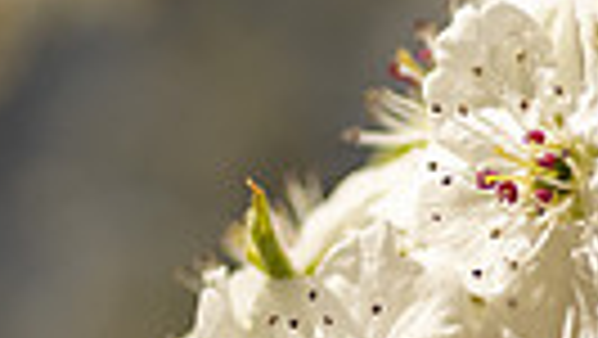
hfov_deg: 7.7
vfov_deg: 4.4
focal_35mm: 275
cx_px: 944
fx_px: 4363
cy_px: 489
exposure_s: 1/4000
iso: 160
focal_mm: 60
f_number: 3.2
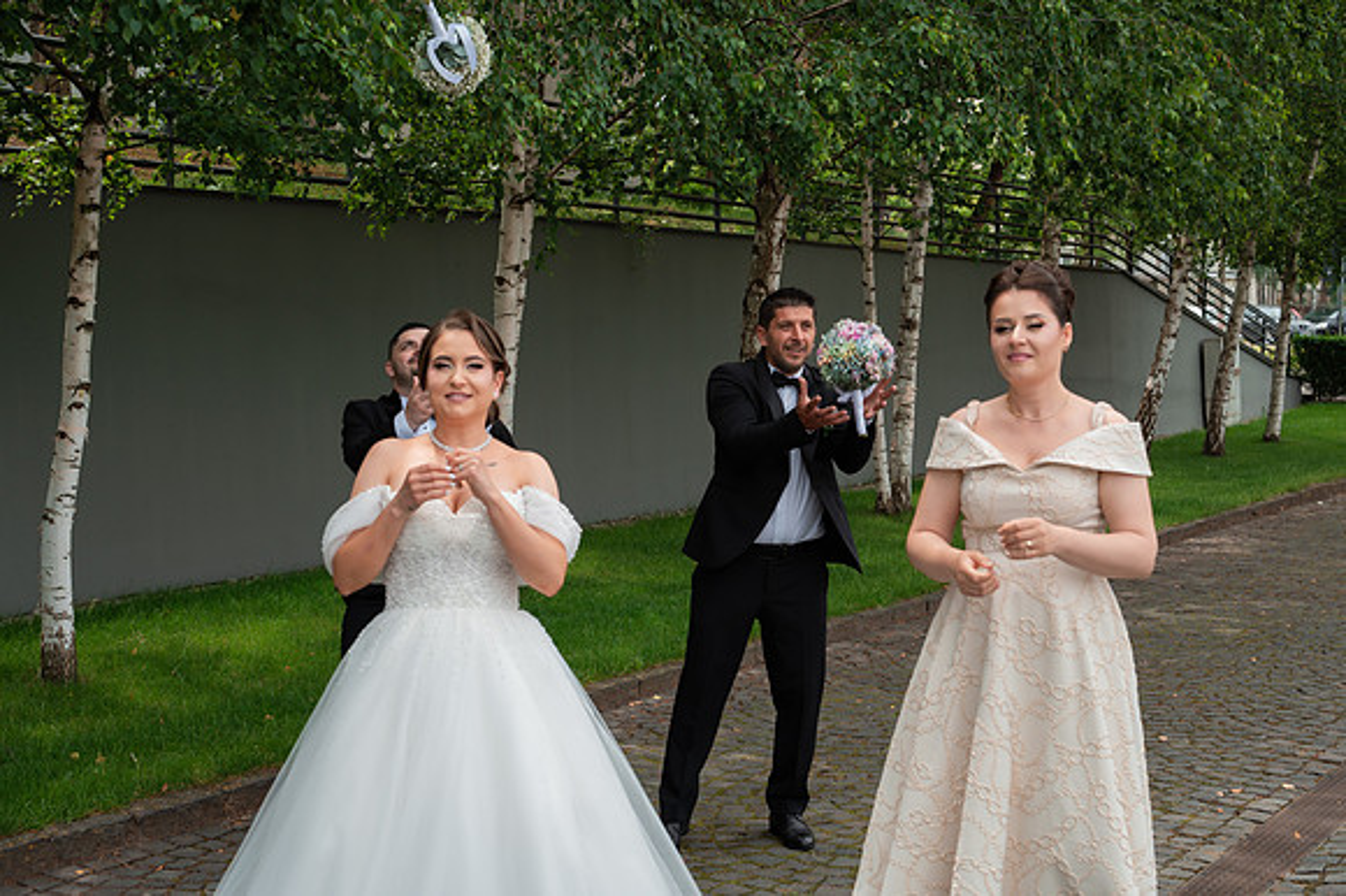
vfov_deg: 26.5
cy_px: 448
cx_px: 673
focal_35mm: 51
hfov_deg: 38.9
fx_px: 1906
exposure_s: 1/400
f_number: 5
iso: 200
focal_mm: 51
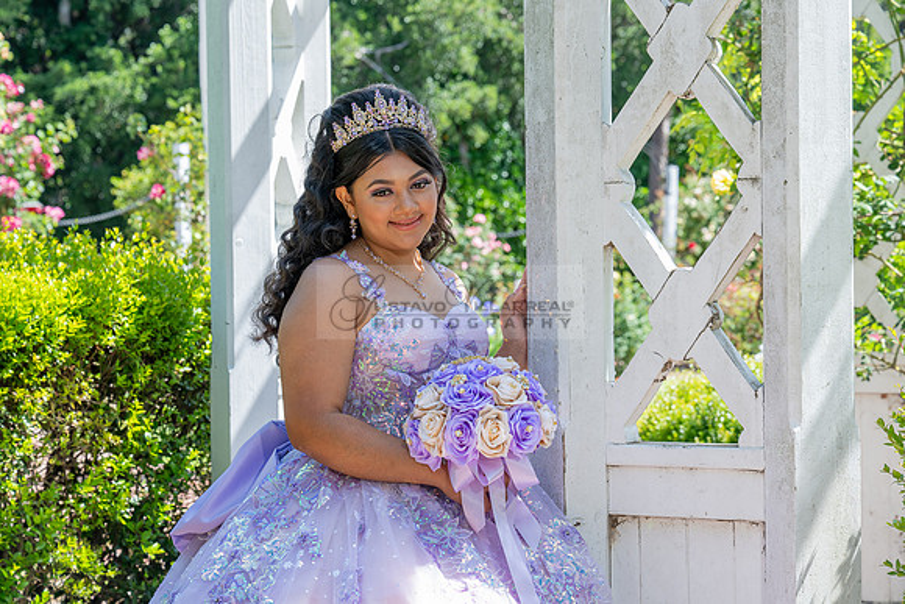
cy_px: 302
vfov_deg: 18.8
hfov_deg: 27.9
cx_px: 452
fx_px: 1821
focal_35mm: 72
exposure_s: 1/200
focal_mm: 70
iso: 200
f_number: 6.3
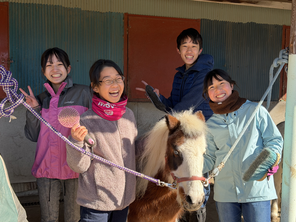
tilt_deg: -6.3
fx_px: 410
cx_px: 148
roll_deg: -1.5
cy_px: 111
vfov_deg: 30.3
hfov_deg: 39.7
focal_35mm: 48
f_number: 1.78
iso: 100
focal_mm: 6.76
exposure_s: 1/1070
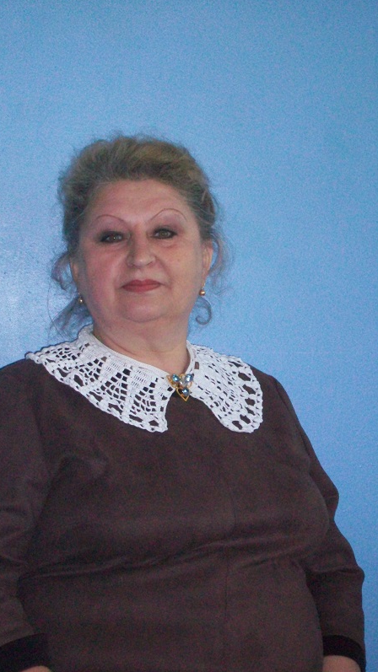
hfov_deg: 11.5
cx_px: 129
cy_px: 336
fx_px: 1872
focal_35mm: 105
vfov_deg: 20.4
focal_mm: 17.1
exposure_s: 1/125
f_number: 5.1
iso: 400
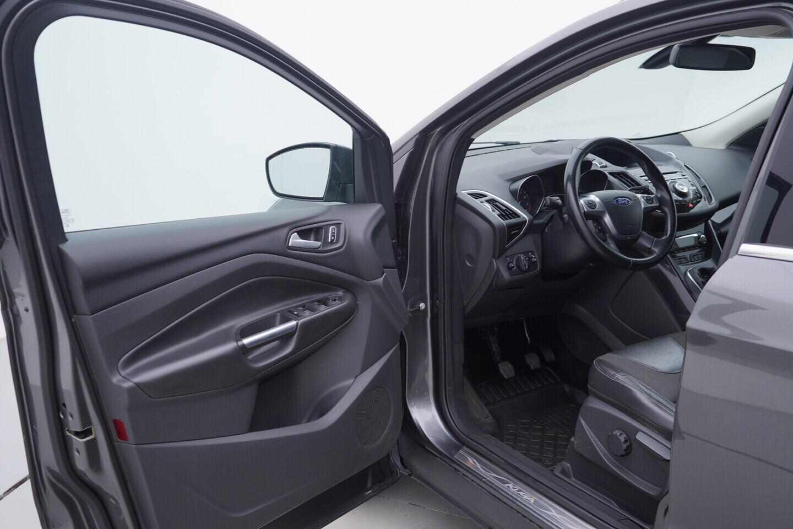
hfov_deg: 53.1
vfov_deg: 36.9
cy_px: 264
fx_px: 793
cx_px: 396
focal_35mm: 36
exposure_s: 1/60
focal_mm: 24
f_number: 3.5
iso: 125
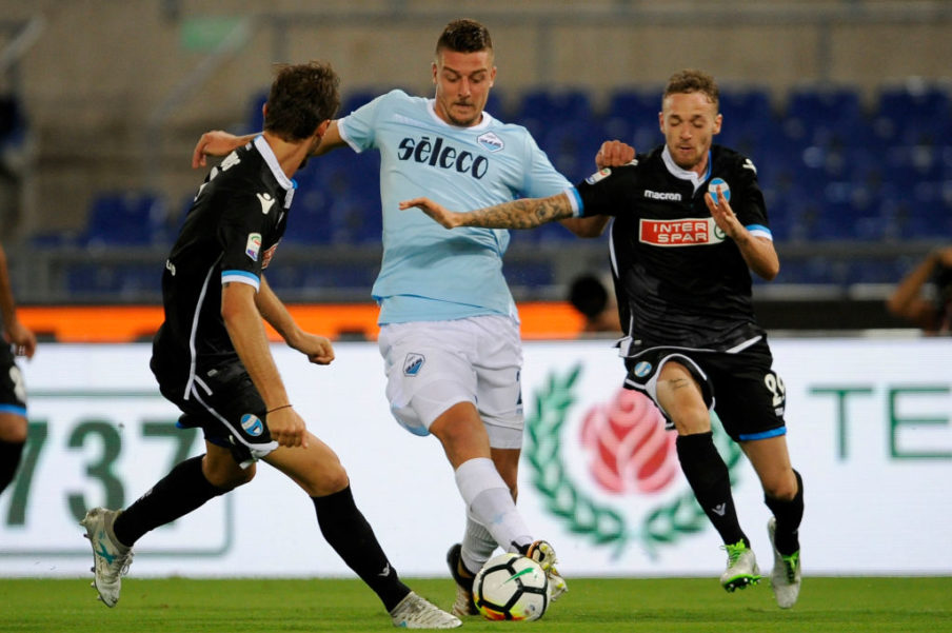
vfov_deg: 3.4
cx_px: 476
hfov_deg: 5.2
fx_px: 10568
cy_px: 316
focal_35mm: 400
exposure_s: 1/1000
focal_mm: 400
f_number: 2.8
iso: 2000
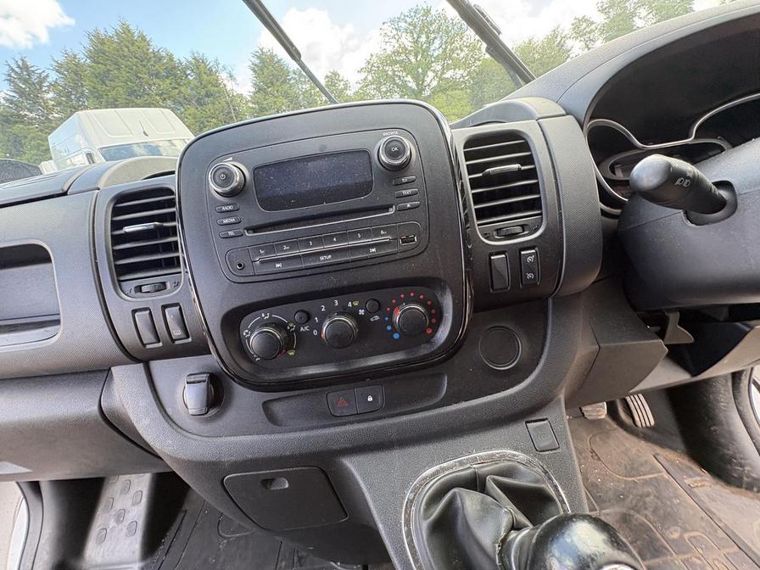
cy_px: 285
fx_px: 307
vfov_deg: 85.7
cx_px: 380
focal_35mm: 14
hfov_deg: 102.1
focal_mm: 2.22
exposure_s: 1/91
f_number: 2.2
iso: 200
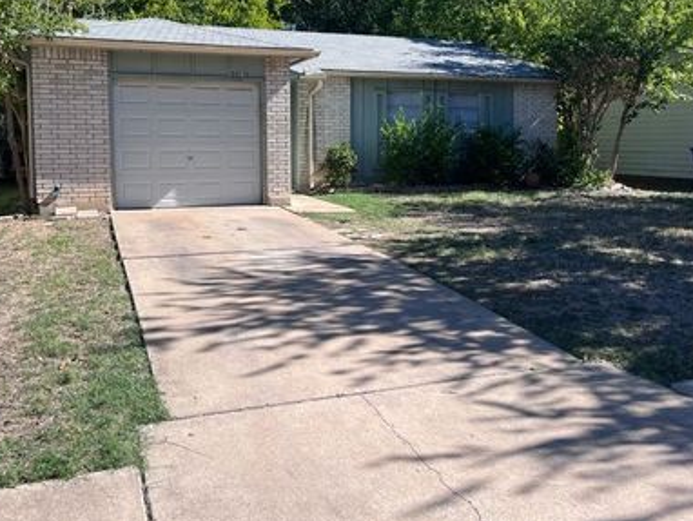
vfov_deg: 41.5
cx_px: 339
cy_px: 190
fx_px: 681
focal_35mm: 34
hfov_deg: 53.9
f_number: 1.6
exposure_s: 1/2137
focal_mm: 5.1
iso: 50
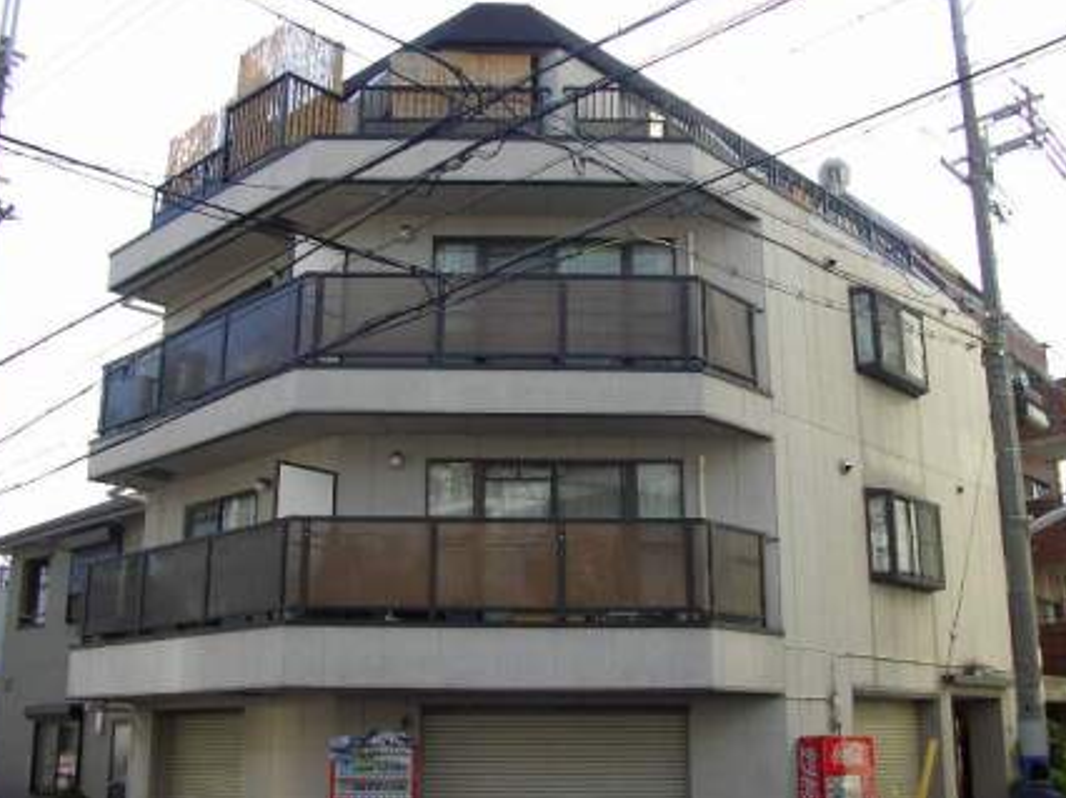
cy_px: 395
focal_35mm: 40
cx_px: 525
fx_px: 1231
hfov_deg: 46.8
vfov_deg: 35.9
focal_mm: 5.8
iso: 71
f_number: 4.1
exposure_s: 1/282
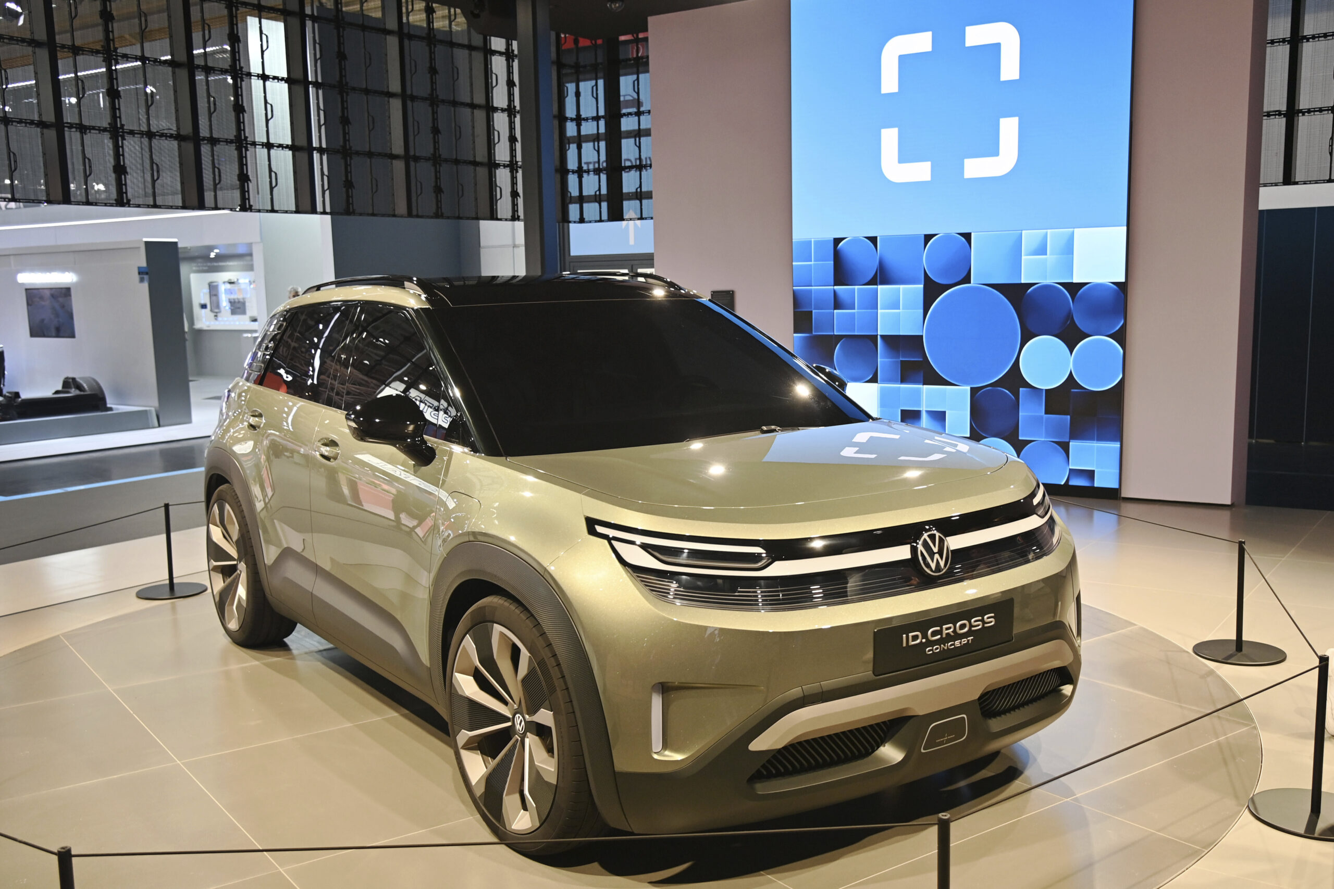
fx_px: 1112
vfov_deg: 43.6
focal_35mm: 30
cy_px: 444
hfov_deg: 61.9
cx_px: 667
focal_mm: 30
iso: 560
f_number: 4
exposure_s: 1/60
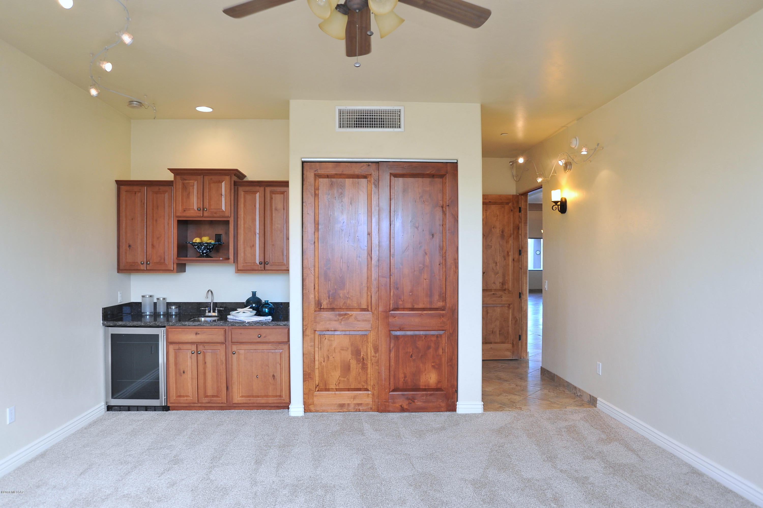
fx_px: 487
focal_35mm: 23
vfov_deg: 55.0
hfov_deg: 76.1
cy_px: 254
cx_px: 382
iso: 640
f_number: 6.3
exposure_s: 1/50
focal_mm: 23
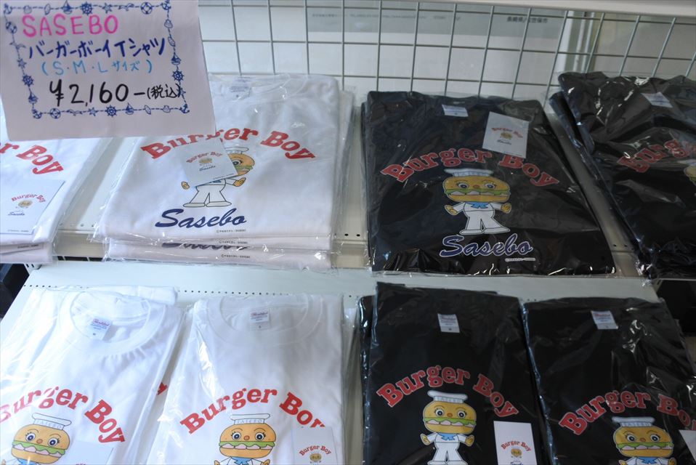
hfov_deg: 67.4
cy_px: 232
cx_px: 348
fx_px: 522
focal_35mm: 27
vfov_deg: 48.0
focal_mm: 10
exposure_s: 1/125
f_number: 3.5
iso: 500
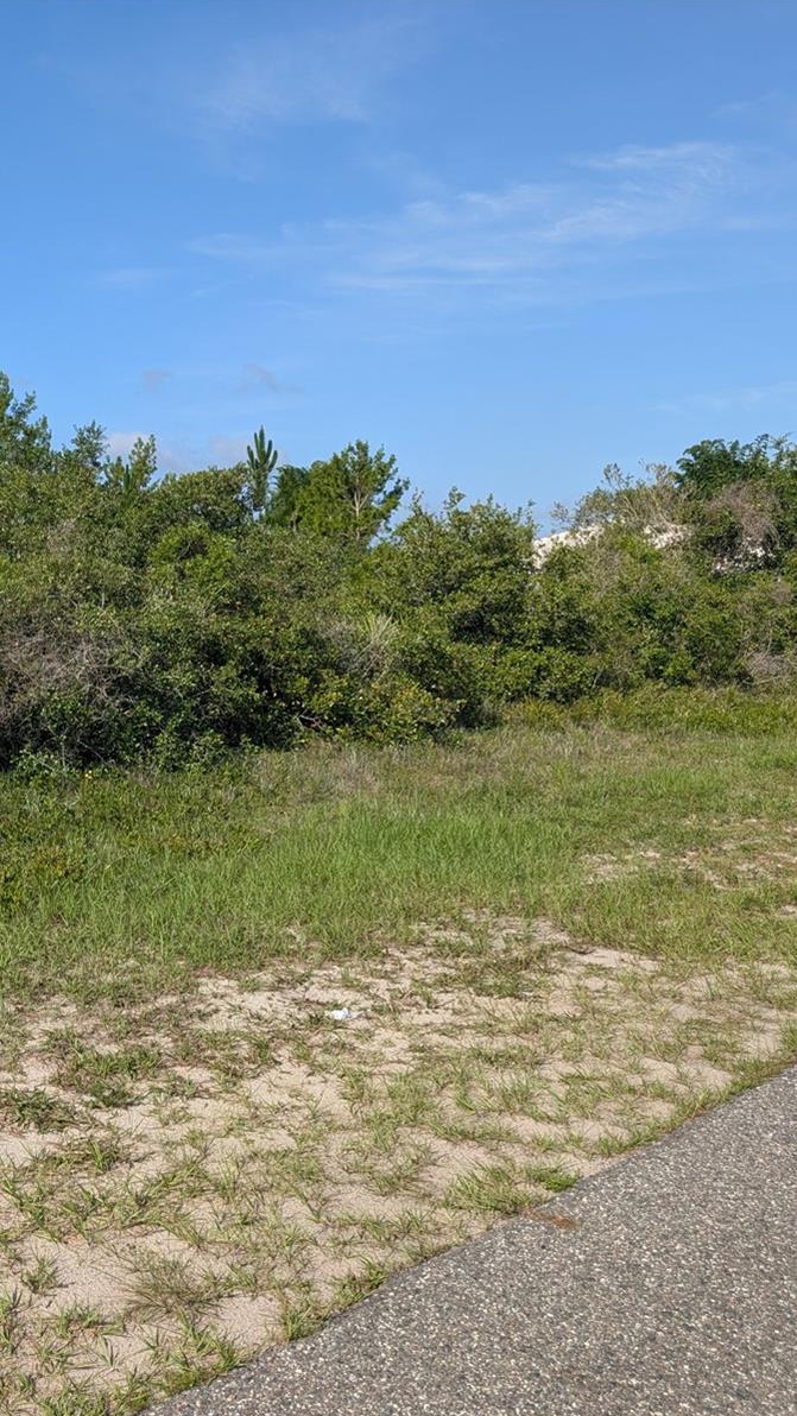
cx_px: -23
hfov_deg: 31.0
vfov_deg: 56.6
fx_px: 1314
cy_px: 707
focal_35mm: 35
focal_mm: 6.9
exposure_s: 1/912
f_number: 1.68
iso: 23
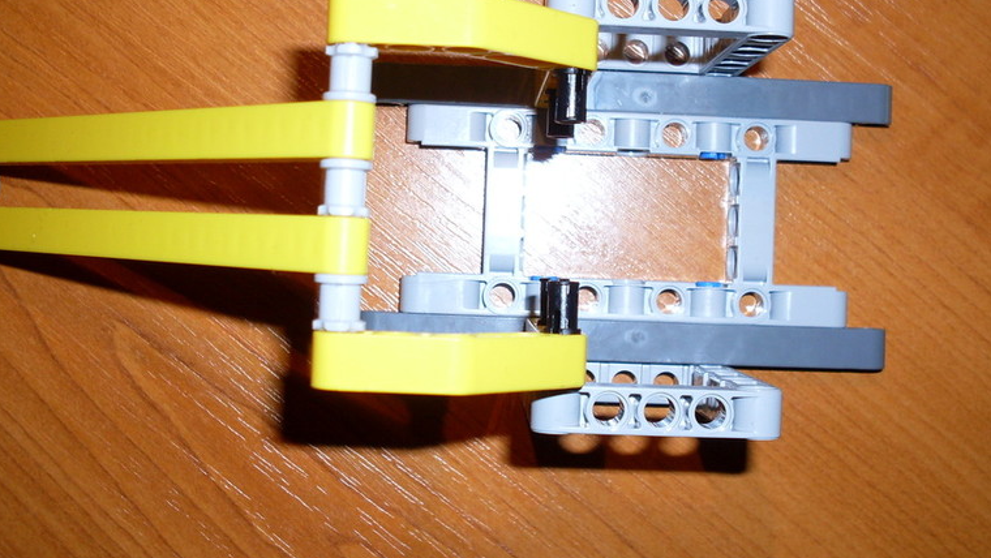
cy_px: 214
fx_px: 1288
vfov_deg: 24.4
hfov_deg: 42.1
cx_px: 499
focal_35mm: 49
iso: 100
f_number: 2.8
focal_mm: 6.3
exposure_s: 1/45
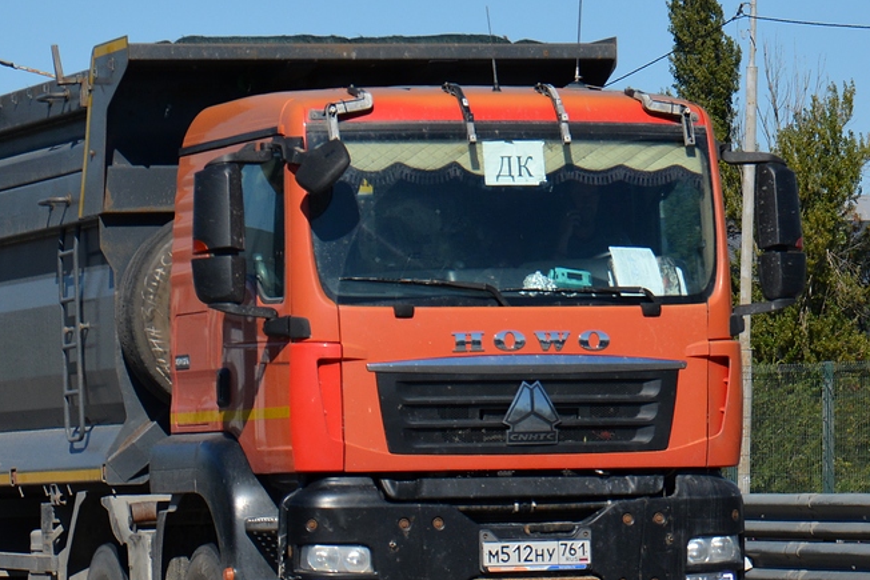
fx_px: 5001
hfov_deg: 9.9
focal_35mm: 207
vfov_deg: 6.6
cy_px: 285
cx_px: 388
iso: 400
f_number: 7.1
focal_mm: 75
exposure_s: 1/1600
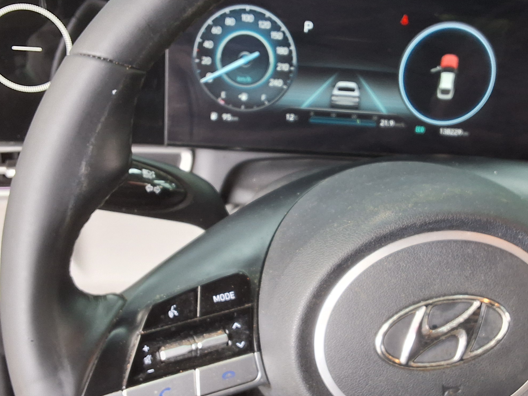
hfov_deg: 41.0
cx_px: 324
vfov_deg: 31.4
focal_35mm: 46
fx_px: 702
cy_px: 241
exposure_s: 1/40
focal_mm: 2.91
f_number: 1.9
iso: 160
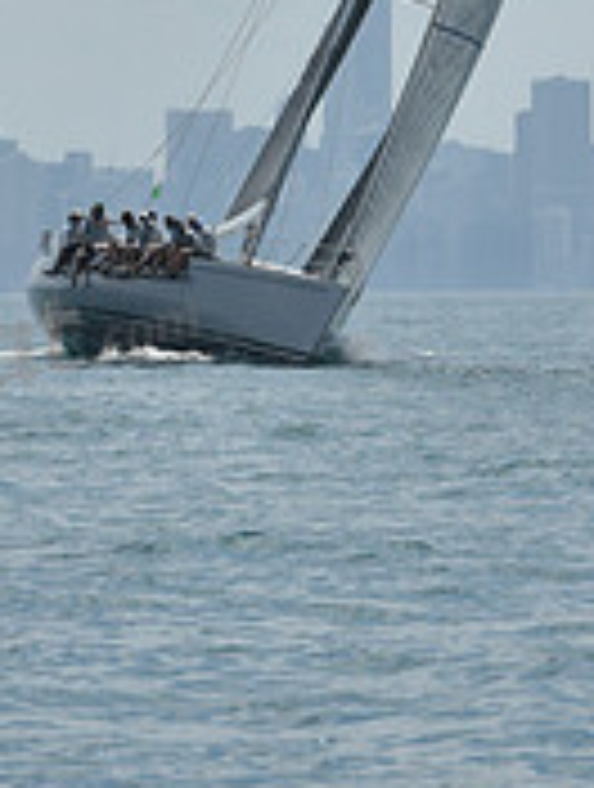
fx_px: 10144
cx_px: 434
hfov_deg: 3.4
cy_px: -369
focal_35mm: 445
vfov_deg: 4.4
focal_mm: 140
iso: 250
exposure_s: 1/1250
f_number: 10
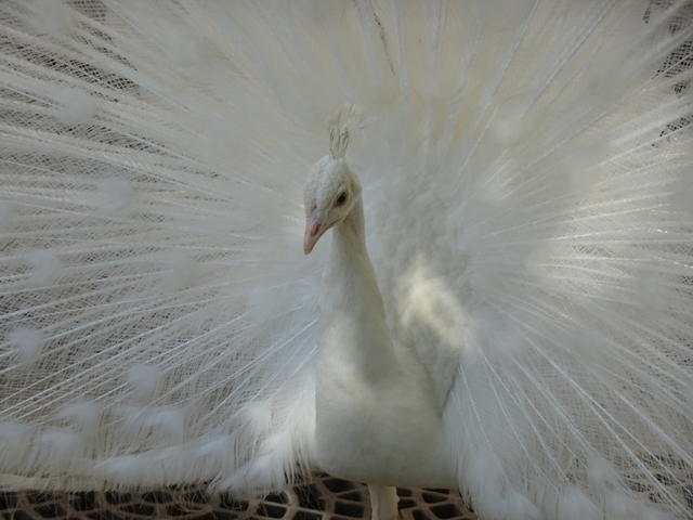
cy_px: 260
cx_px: 346
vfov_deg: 7.2
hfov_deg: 9.6
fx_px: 4124
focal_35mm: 206
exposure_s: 1/250
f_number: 6.3
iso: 80
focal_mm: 35.17
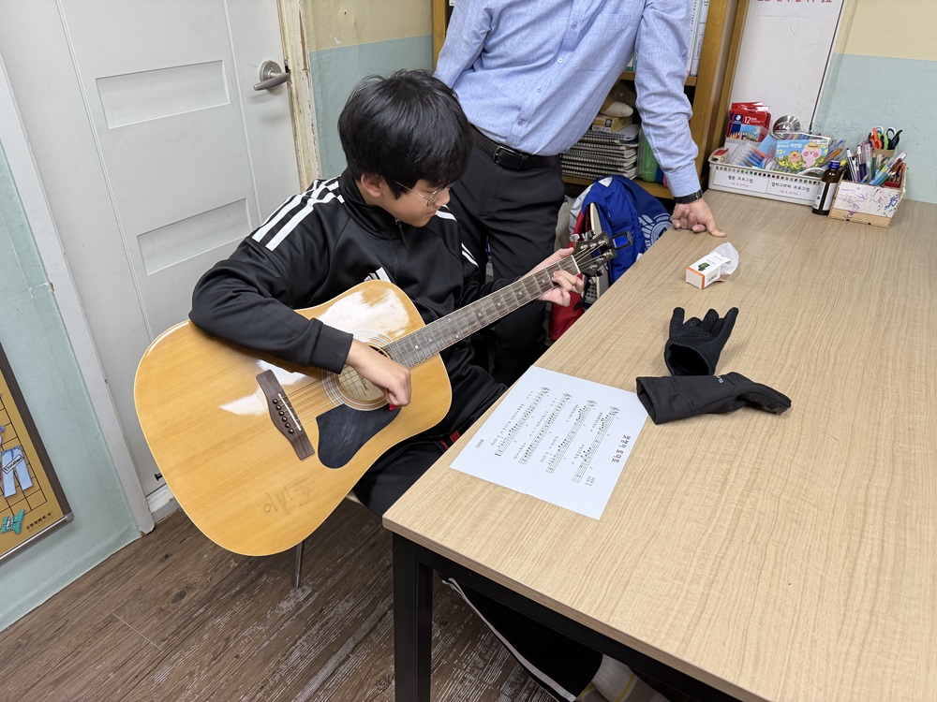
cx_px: 468
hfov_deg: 71.6
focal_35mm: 24
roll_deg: -0.3
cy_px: 351
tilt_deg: -31.2
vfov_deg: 56.8
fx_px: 650
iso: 200
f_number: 1.78
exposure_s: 1/120
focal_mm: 6.76
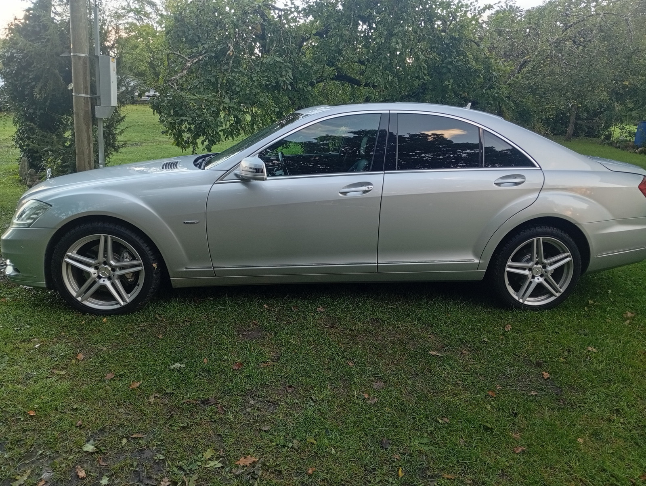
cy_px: 243
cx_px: 323
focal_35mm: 27
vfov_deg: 51.5
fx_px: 505
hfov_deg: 65.2
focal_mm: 3.98
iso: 126
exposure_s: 1/50
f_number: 1.8
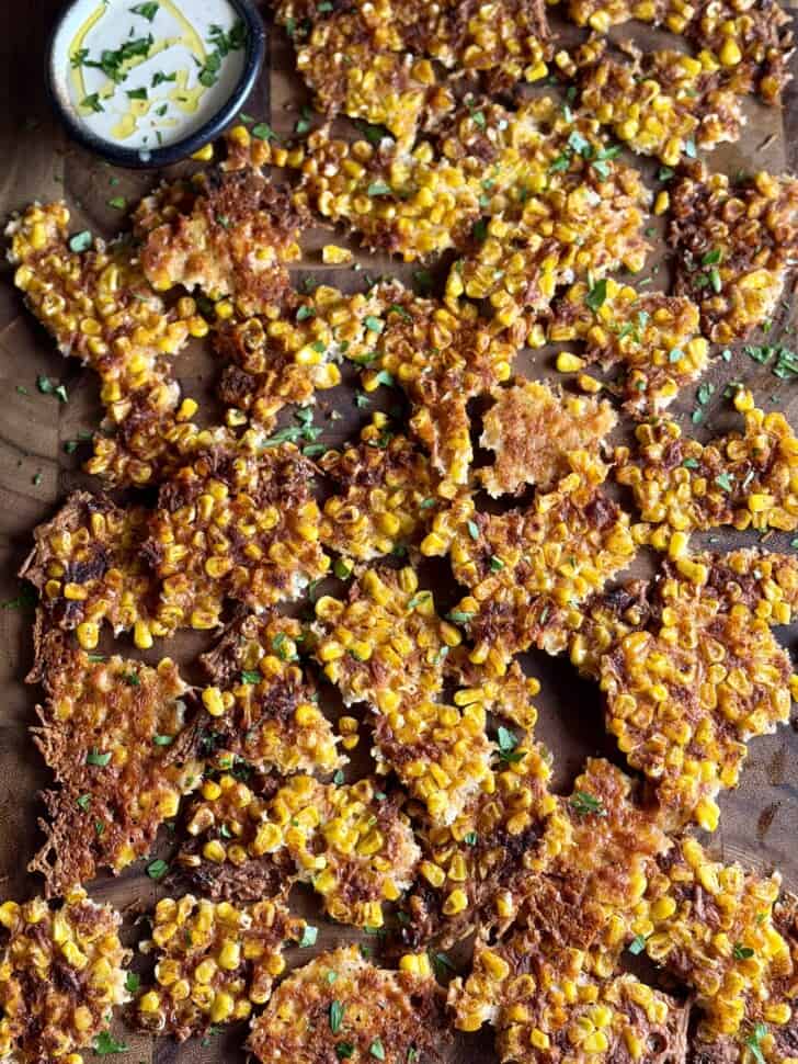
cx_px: 399
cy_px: 532
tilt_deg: -77.0
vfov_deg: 39.6
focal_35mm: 48
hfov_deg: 30.3
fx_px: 1475
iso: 100
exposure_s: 1/80
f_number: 1.78
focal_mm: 6.76
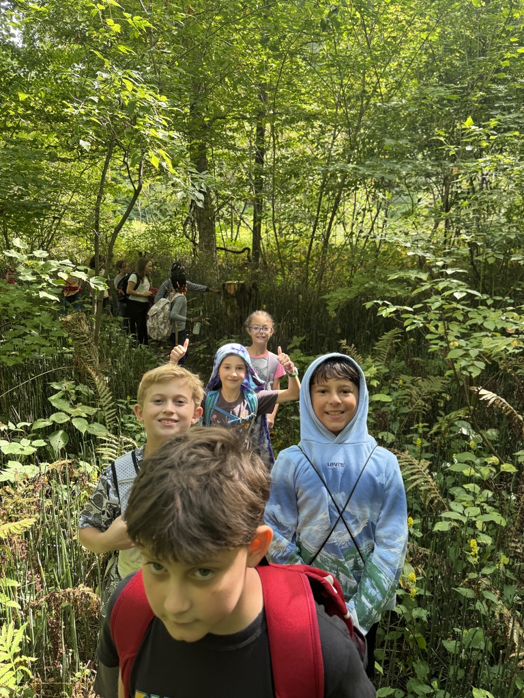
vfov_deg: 71.6
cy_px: 349
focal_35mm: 24
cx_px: 262
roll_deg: -1.2
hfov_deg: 56.8
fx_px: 484
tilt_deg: -12.1
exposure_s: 1/121
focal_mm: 6.76
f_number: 1.78
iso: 100
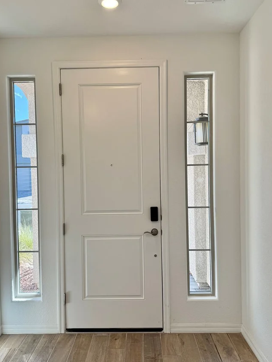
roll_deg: +2.4
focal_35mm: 29
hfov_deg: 48.3
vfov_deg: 61.6
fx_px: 304
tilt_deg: -1.9
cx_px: 132
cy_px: 177
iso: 80
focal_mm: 6.76
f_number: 1.78
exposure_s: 1/293
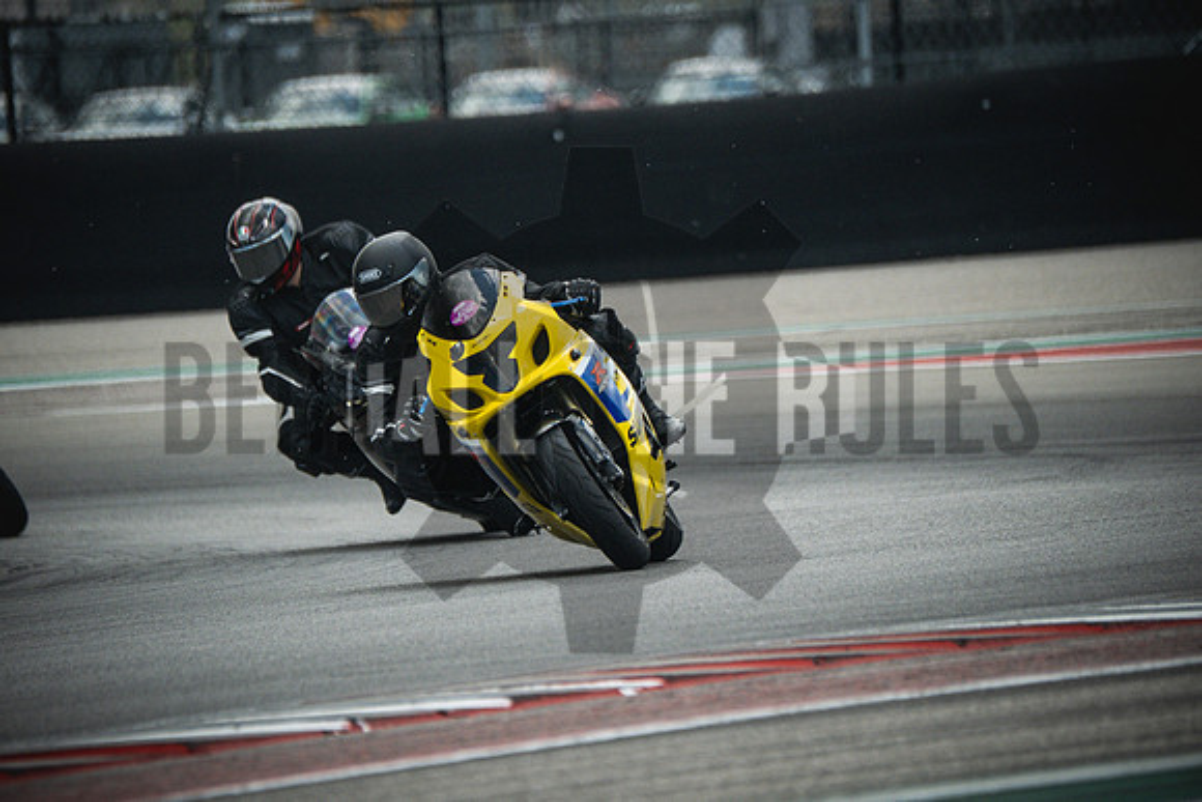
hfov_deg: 3.4
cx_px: 601
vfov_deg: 2.3
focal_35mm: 600
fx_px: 20037
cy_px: 401
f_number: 5.6
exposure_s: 1/1600
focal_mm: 400
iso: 2000
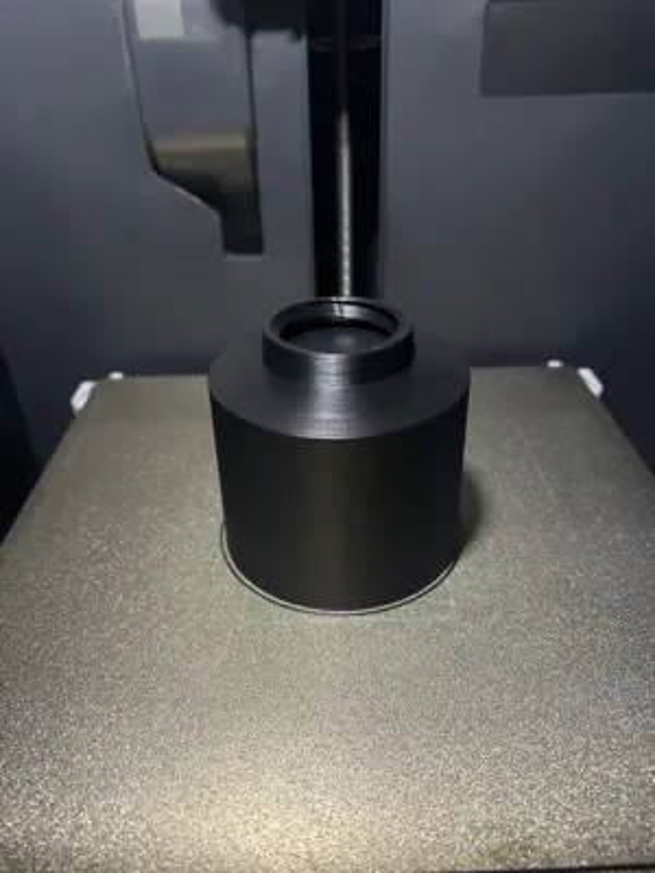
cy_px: 436
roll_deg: +1.2
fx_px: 656
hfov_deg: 53.1
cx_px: 328
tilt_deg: -32.6
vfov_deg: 67.3
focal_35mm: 26
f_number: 1.5
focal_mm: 5.7
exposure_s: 1/36
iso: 640
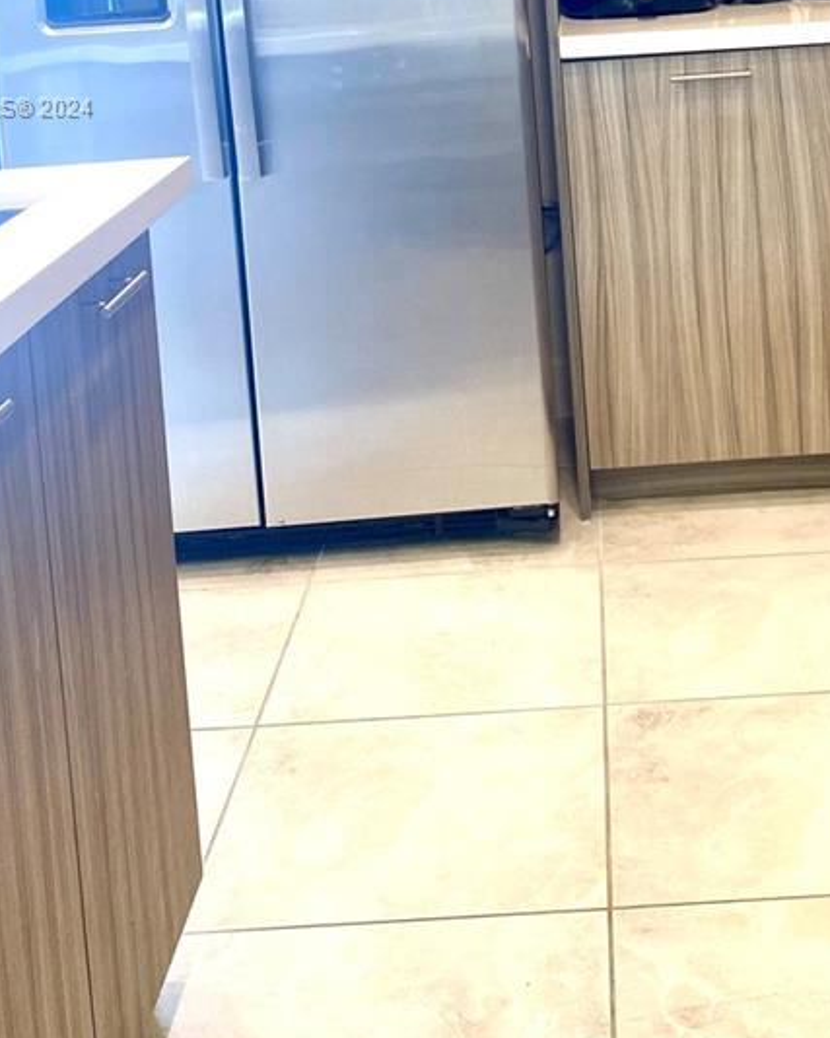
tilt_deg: -7.3
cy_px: 109
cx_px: 610
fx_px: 1751
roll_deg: +3.2
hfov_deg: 26.4
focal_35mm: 57
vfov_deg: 31.5
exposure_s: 1/60
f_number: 1.8
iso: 80
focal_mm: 4.25
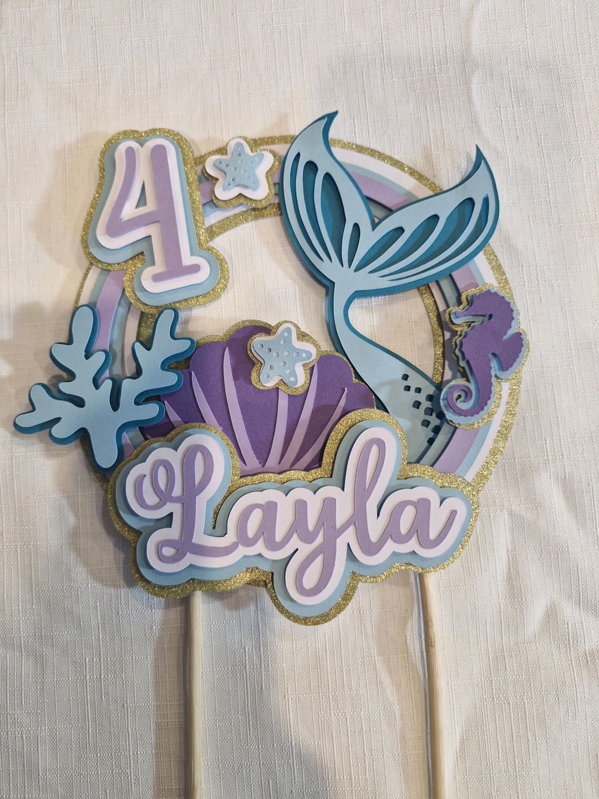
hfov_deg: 58.9
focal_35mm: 23
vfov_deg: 73.9
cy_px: 400
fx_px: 531
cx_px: 300
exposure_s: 1/100
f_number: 1.8
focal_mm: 5.54
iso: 200
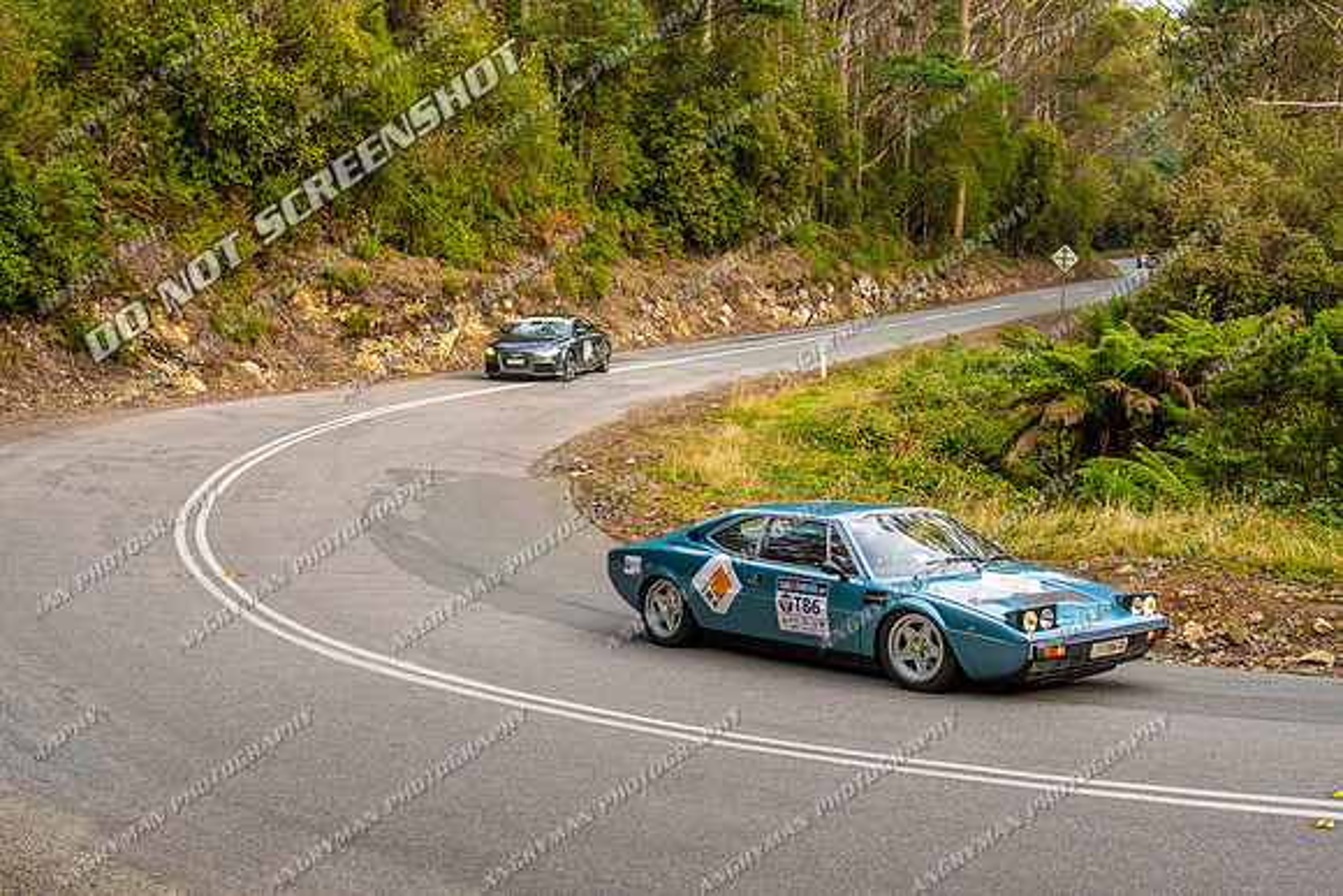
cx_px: 672
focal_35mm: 48
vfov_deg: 28.1
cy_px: 448
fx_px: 1791
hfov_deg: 41.1
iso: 500
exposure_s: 1/1250
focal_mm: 32
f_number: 3.5
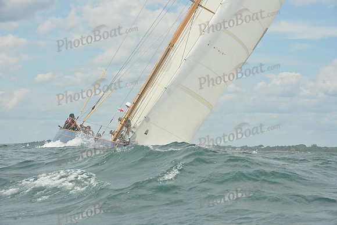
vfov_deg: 11.0
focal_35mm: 125
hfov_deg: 16.4
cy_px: 112
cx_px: 168
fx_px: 1170
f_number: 11
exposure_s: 1/1250
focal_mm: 125
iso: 320
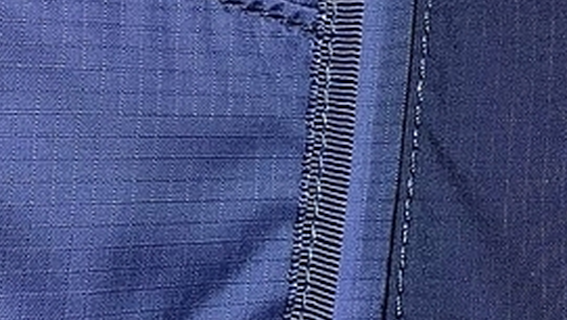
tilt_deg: -53.2
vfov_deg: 13.5
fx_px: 1354
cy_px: 161
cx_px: 305
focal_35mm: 90
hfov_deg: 23.6
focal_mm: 3.99
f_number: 1.8
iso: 50
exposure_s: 1/17
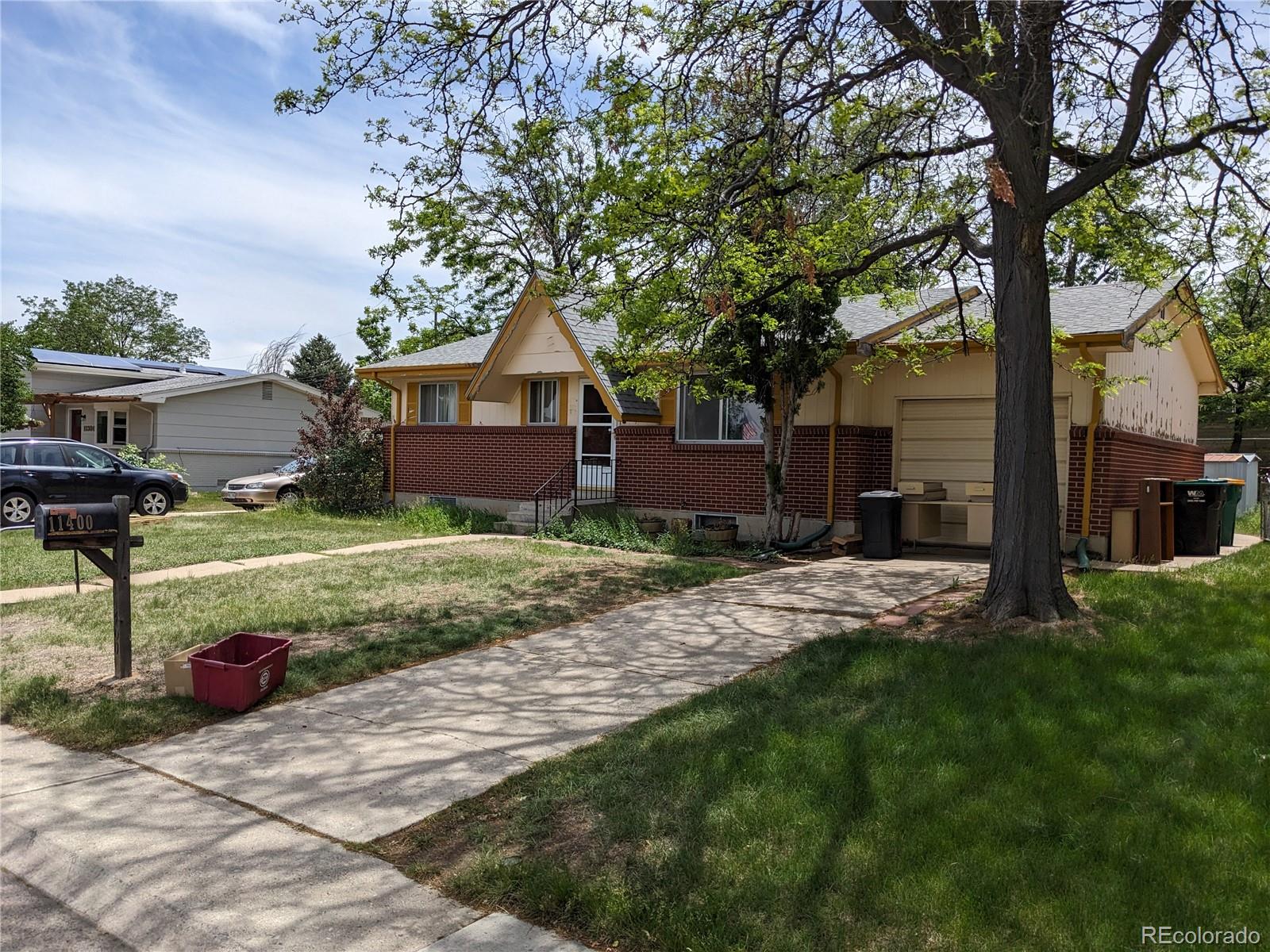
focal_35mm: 27
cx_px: 635
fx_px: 991
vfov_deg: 51.4
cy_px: 476
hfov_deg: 65.3
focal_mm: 4.38
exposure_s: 1/3906
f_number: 1.73
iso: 59
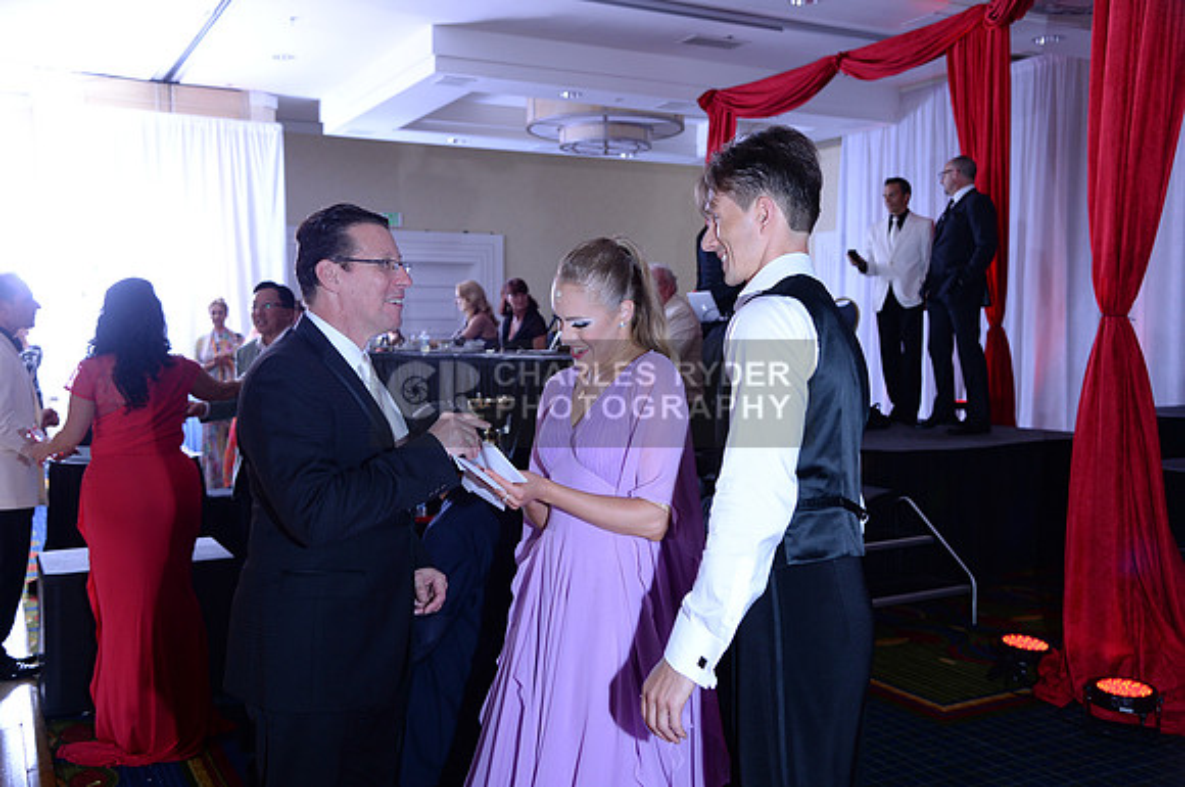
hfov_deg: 55.9
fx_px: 1118
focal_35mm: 34
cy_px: 394
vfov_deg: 38.8
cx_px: 592
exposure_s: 1/250
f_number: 4.5
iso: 1250
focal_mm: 34
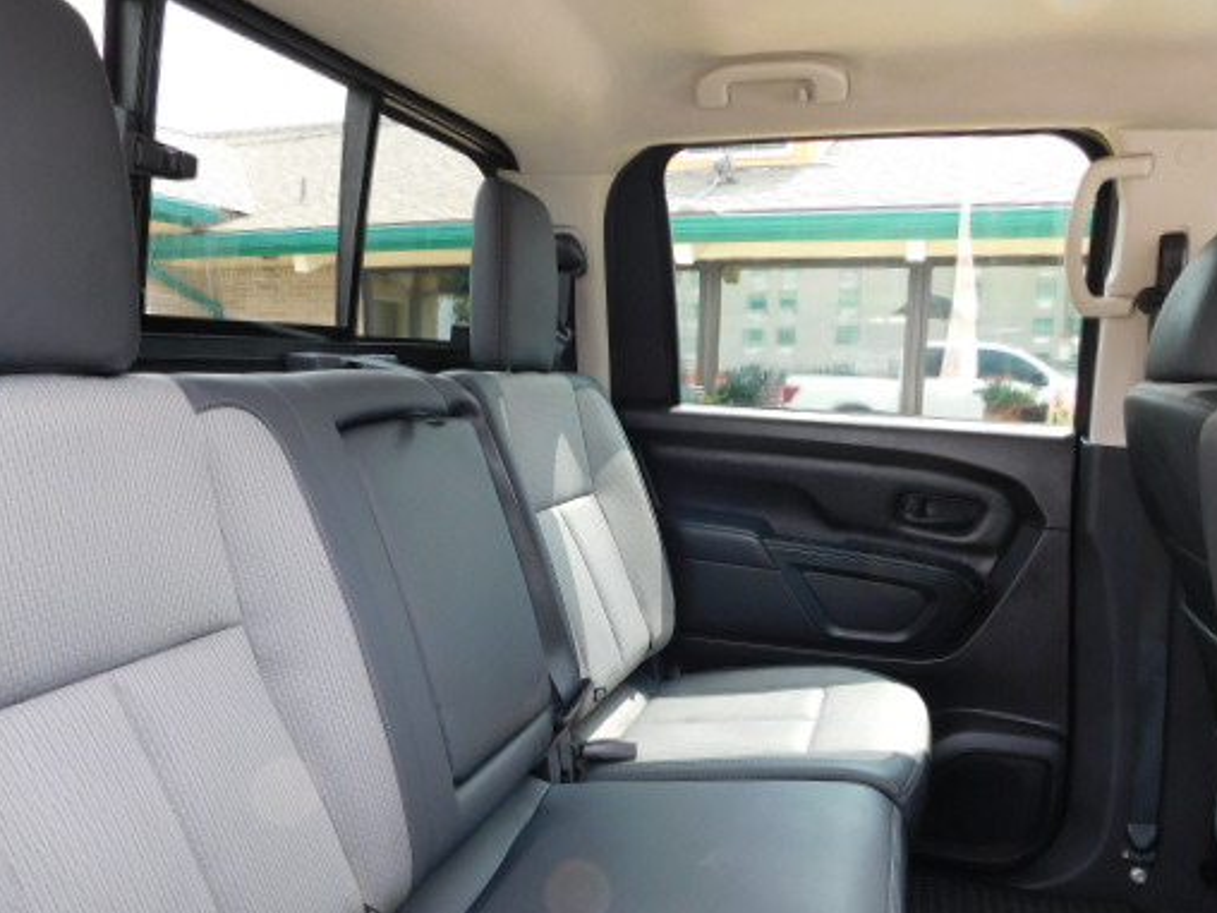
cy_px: 568
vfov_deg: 47.8
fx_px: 1020
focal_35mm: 29
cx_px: 589
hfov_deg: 61.6
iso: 125
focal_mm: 4
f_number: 3
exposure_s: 1/60
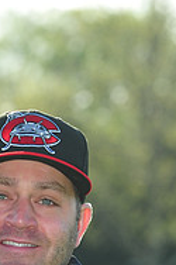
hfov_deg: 2.9
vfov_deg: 4.3
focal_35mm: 479
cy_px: 348
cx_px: -24
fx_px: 3519
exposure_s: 1/640
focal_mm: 155
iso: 400
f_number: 7.1
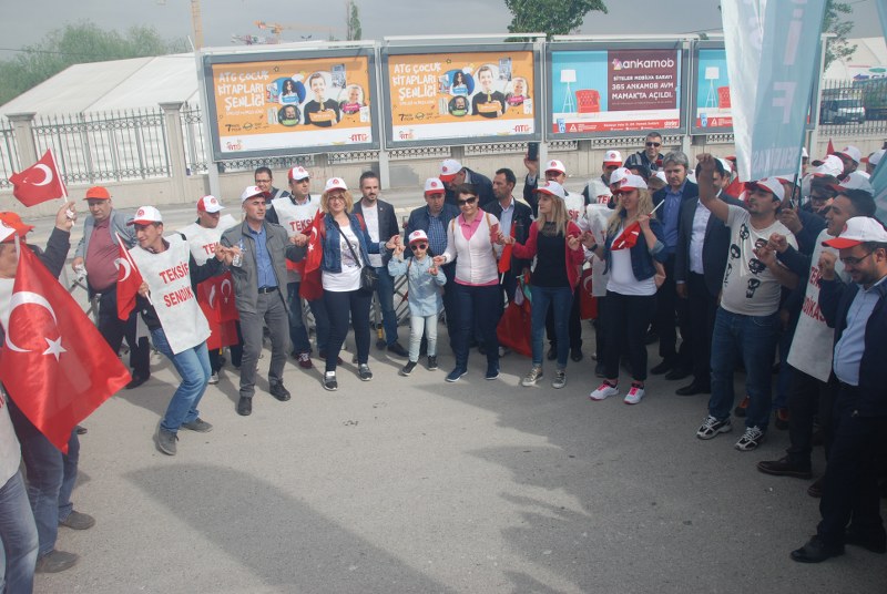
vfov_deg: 48.1
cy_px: 297
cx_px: 444
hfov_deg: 67.3
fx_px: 666
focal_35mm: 27
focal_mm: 18
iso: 100
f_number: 7.1
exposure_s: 1/200
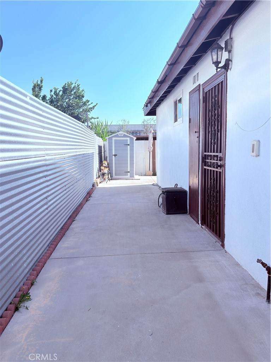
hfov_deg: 49.7
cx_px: 136
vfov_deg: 63.4
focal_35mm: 28
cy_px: 181
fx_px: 292
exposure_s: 1/3058
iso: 64
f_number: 1.78
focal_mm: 6.76
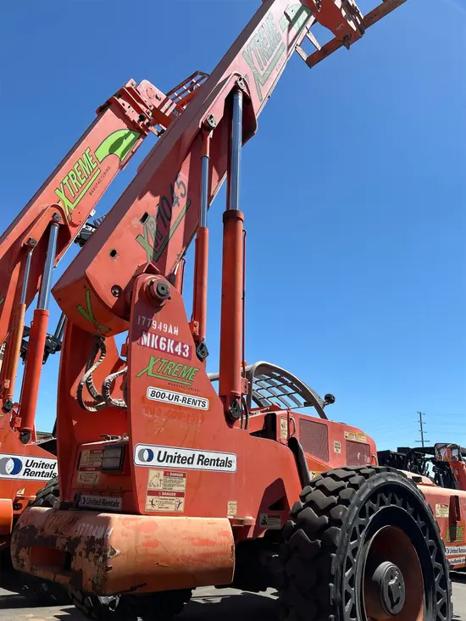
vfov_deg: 67.3
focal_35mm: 26
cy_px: 310
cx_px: 233
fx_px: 467
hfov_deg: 53.1
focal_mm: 5.7
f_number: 1.5
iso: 50
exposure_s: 1/3460
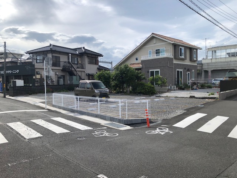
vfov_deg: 49.7
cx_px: 118
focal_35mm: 28
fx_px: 192
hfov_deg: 63.4
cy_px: 89
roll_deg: +1.0
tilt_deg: -3.2
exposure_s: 1/3436
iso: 20
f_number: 1.8
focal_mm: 3.99
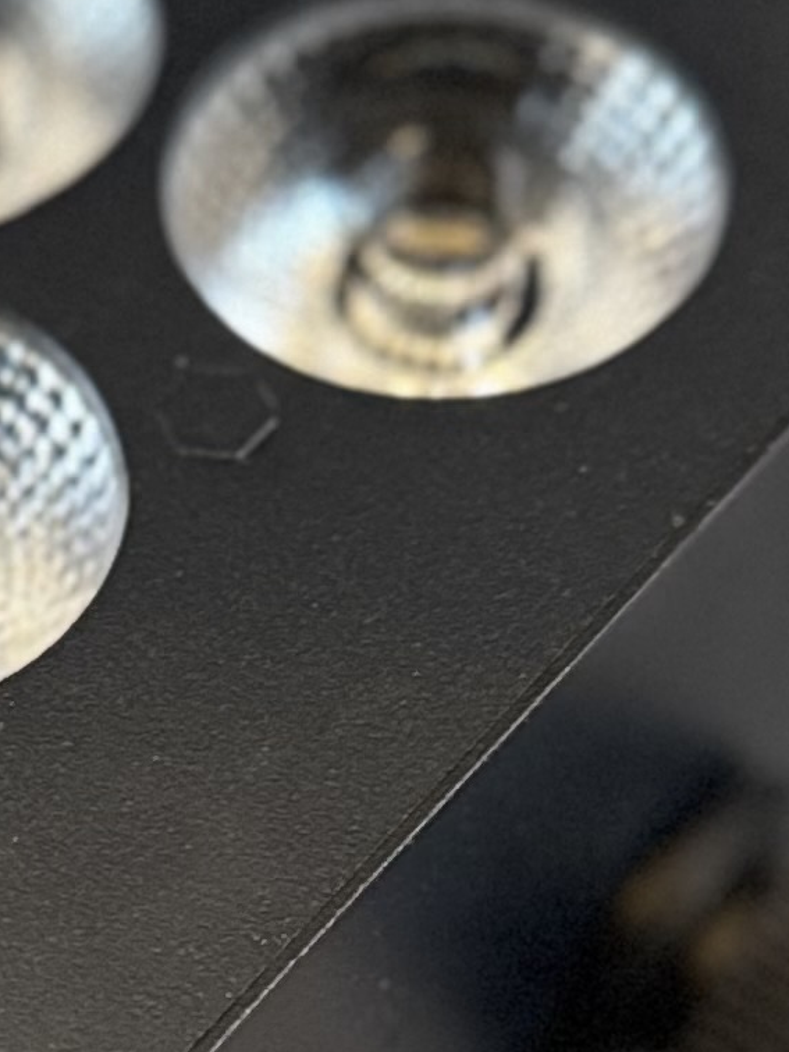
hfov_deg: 11.4
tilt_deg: -56.4
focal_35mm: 128
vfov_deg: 15.1
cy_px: 1101
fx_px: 3890
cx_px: -47
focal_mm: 6.76
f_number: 1.78
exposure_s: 1/33
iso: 800
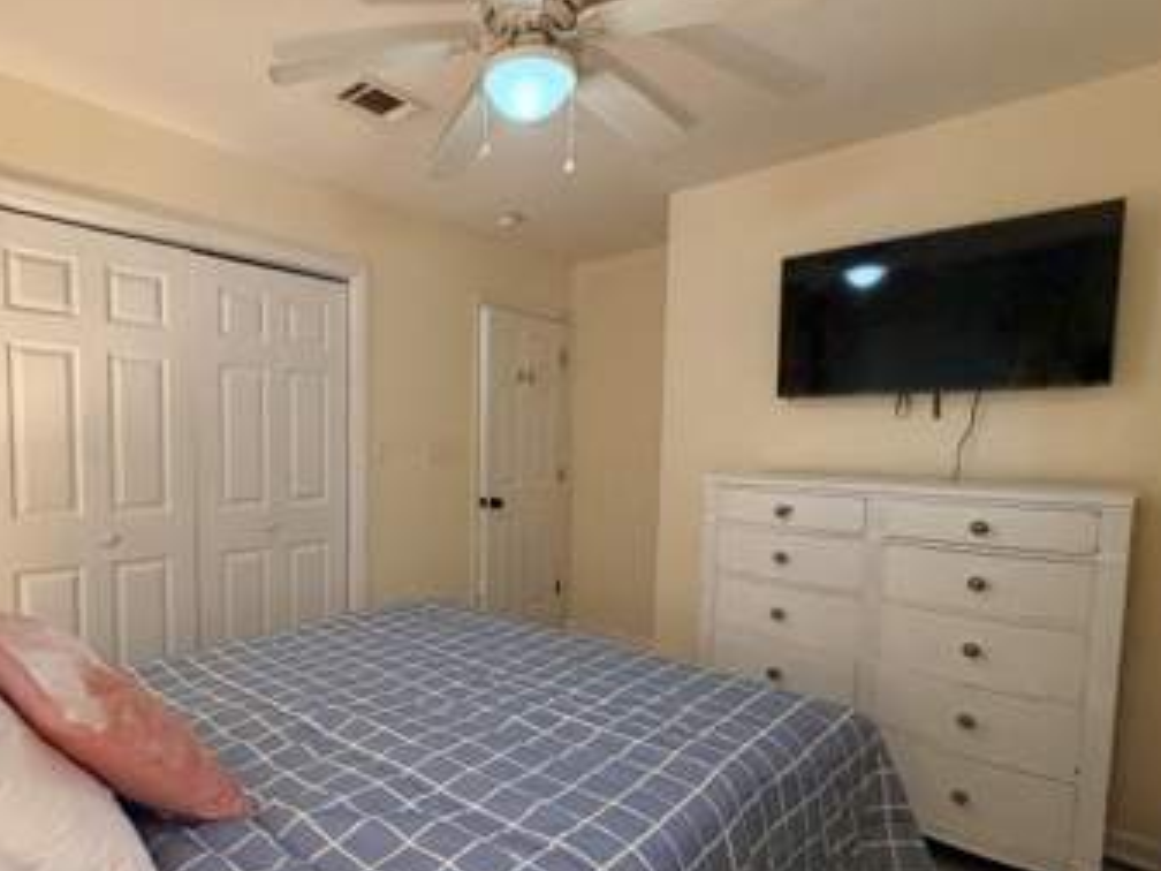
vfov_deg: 65.8
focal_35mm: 20
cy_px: 484
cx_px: 439
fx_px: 671
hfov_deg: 80.3
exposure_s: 1/60
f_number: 2.2
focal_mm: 2.22
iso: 320
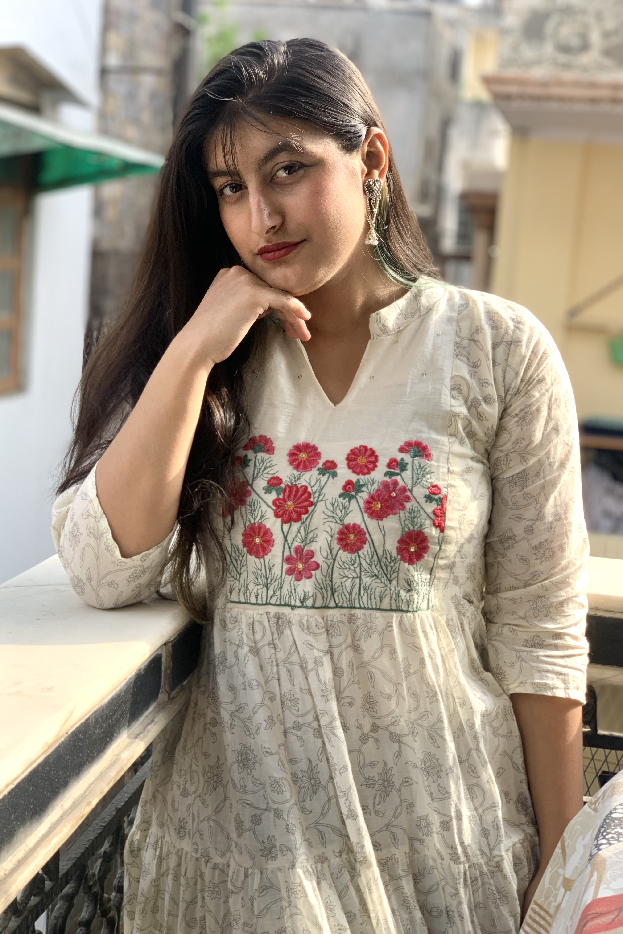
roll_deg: -4.2
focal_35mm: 55
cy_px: 463
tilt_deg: -8.0
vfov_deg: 36.2
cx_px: 291
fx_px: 1428
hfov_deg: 24.6
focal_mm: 6
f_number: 2.4
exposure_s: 1/122
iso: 20
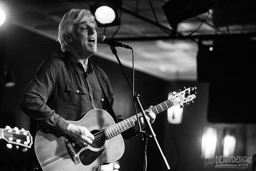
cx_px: 128
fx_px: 960
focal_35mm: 135
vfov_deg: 10.2
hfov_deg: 15.2
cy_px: 86
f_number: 3.2
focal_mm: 135
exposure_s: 1/80
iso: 3200
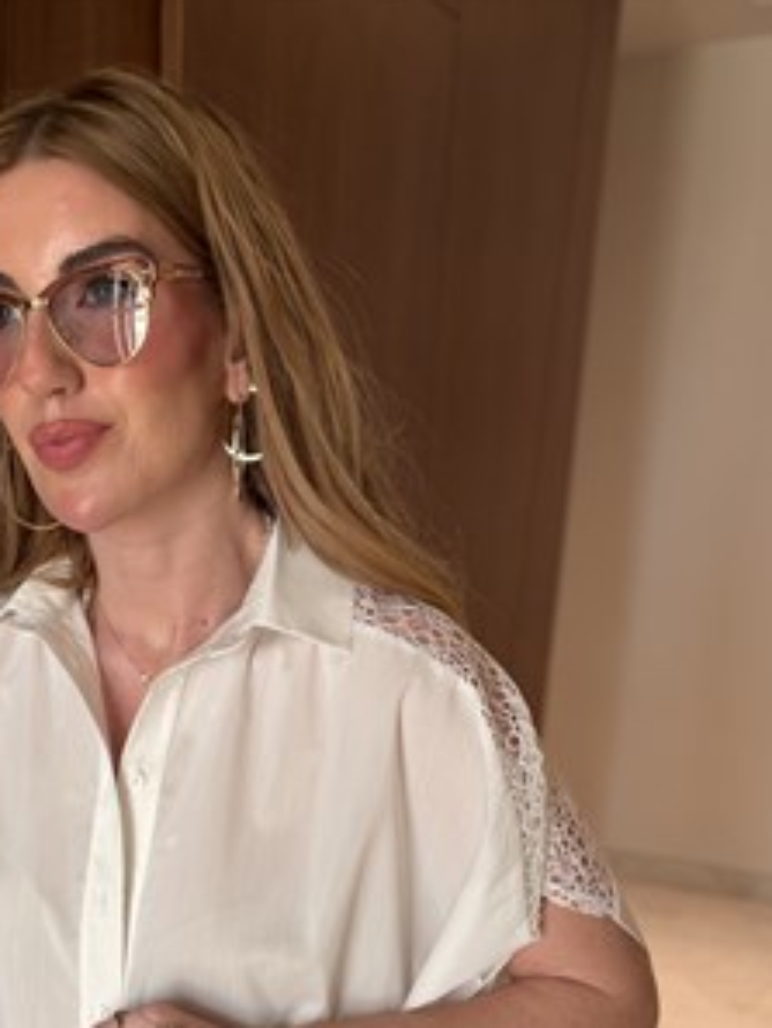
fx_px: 1278
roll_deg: -0.9
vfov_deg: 40.9
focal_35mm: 43
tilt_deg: -21.0
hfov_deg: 32.7
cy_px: 902
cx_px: 156
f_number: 1.78
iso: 125
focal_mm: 6.76
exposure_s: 1/50
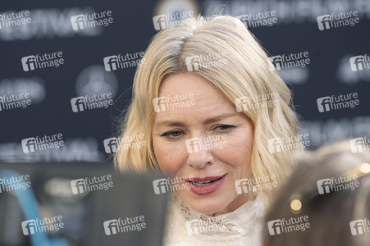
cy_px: 123
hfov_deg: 10.3
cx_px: 185
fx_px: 2054
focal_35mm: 200
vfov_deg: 6.9
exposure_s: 1/400
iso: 800
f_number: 5.6
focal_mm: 200
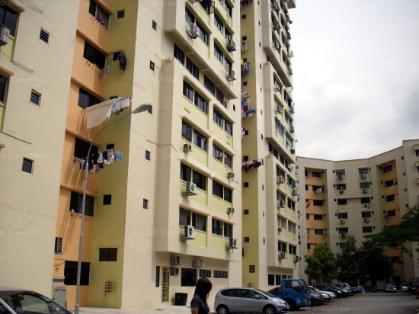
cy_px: 157
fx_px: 448
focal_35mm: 37
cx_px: 210
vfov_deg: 38.6
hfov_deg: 50.2
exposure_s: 1/640
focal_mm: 6.2
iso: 80
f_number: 5.6
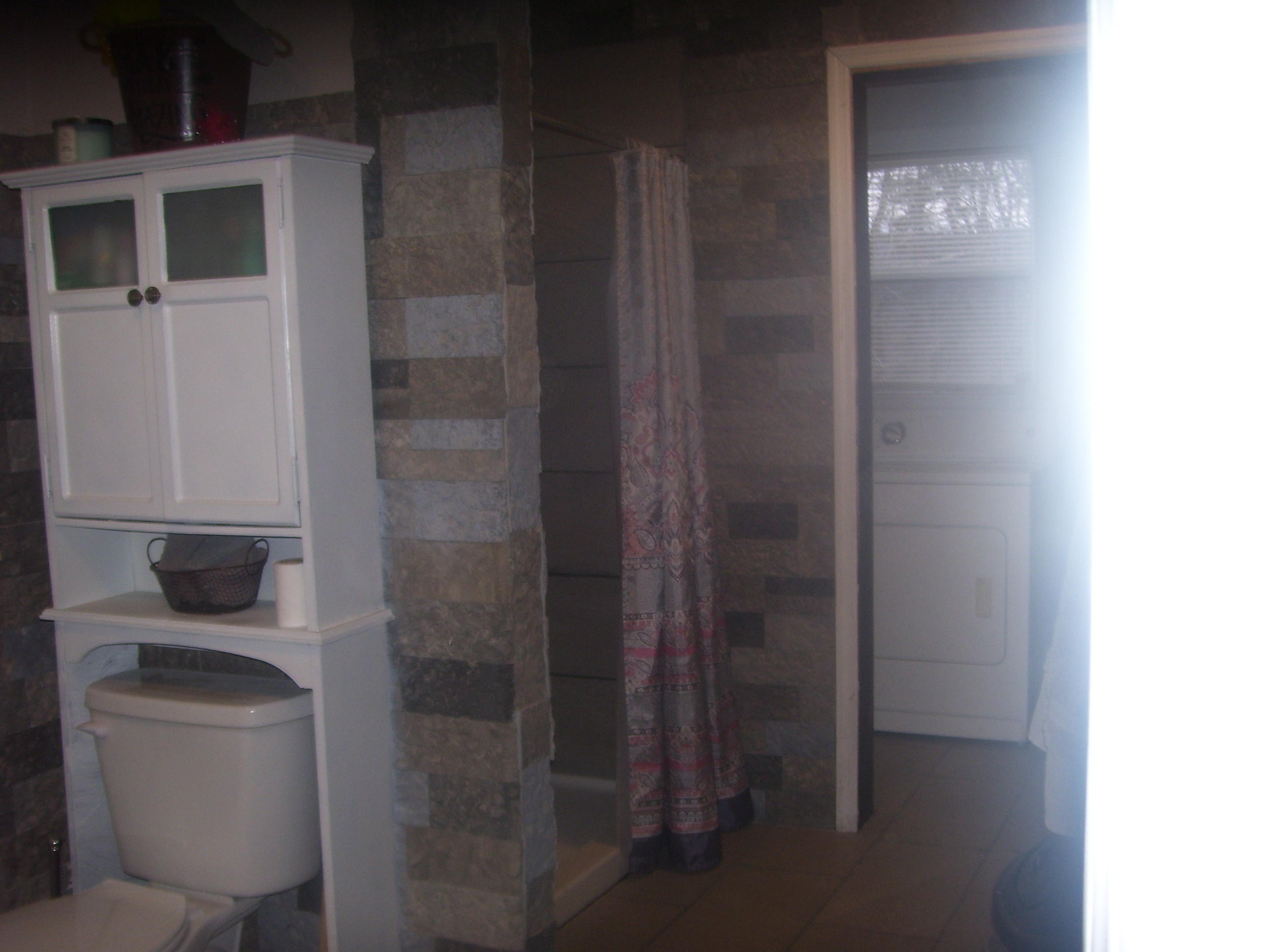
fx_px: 1356
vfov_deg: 38.7
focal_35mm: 37
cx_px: 634
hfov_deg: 50.1
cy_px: 476
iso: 80
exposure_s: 1/60
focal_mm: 6
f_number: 2.7
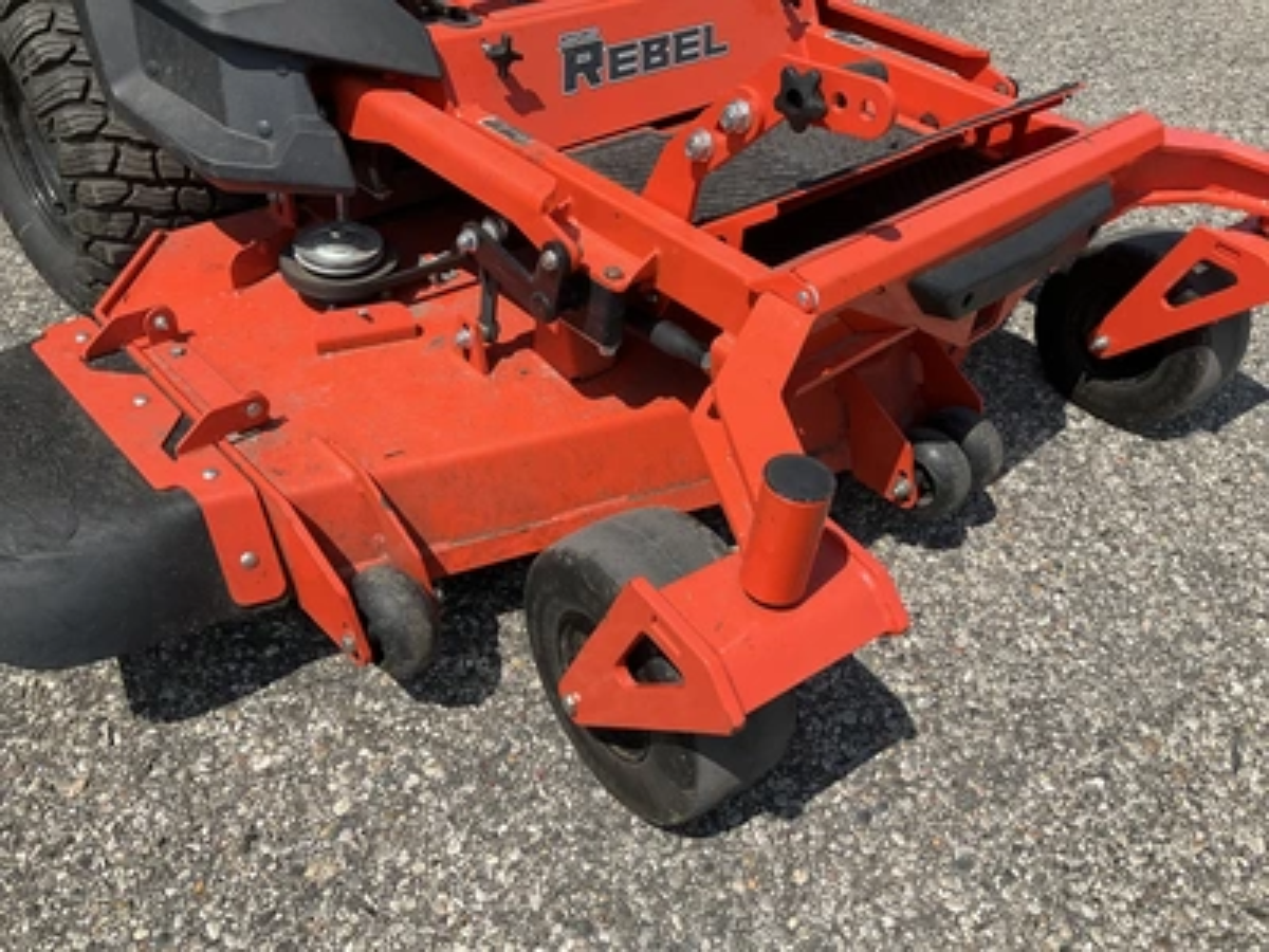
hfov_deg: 61.7
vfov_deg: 48.2
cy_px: 476
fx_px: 1063
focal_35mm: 29
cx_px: 634
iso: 25
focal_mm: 3
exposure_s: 1/1912
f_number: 1.8
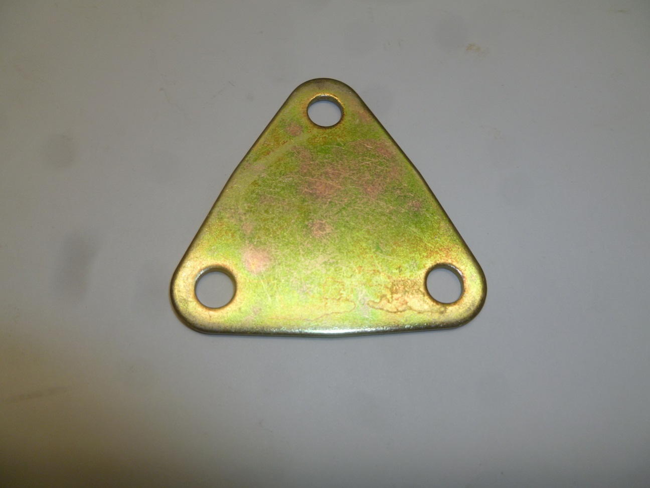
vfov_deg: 49.7
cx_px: 325
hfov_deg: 63.4
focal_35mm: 28
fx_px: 526
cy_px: 244
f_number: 3.3
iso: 80
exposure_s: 1/40
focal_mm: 5
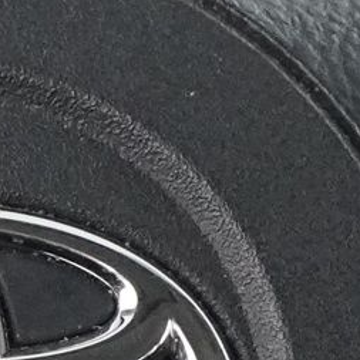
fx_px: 4153
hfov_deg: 5.0
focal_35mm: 353
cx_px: -33
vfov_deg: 4.9
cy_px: 466
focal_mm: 28
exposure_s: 1/30
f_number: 3.5
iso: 6400
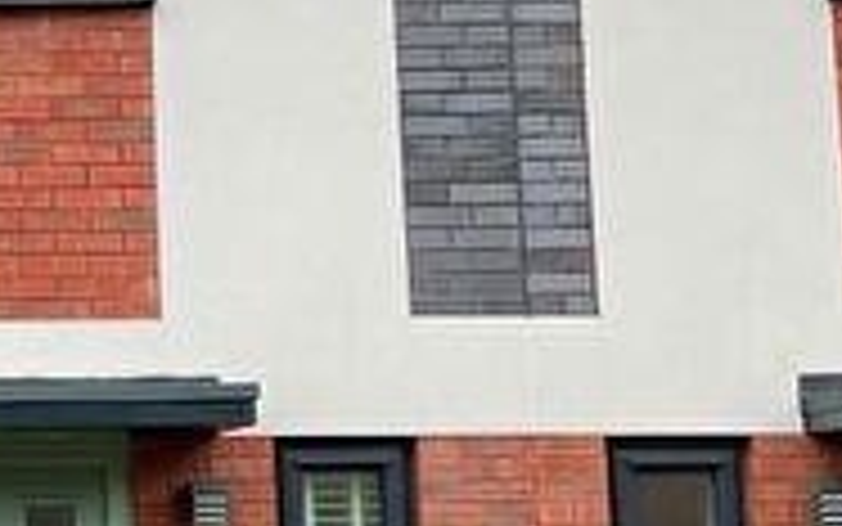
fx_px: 2640
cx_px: -392
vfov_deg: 11.4
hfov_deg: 16.6
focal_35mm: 115
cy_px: 344
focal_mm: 3
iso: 16
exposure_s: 1/657
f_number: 1.8
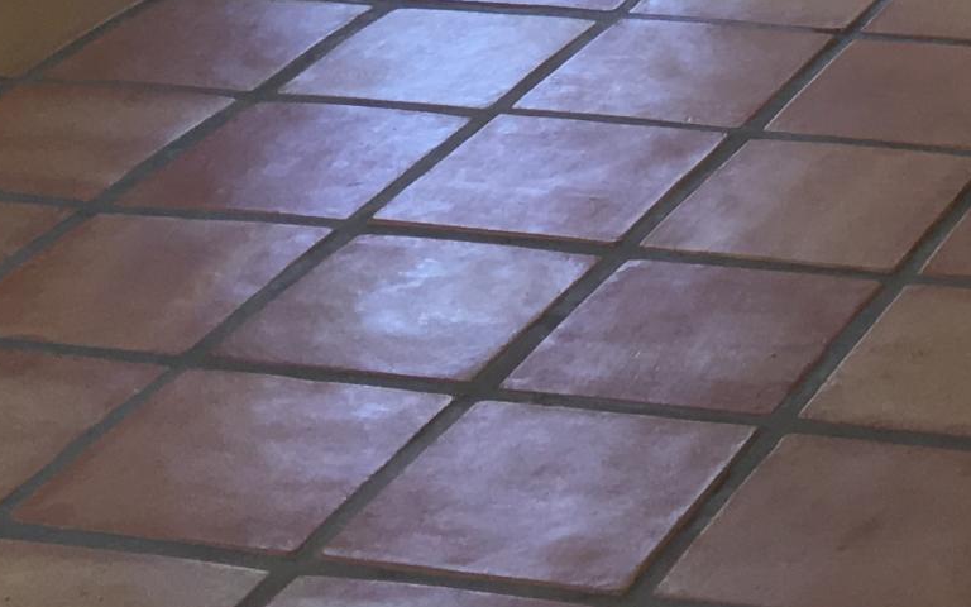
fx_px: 3176
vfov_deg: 9.8
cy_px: -784
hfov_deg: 16.2
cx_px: 1373
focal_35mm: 120
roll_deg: +1.1
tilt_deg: -7.6
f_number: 2.2
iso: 25
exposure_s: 1/30
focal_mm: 4.15
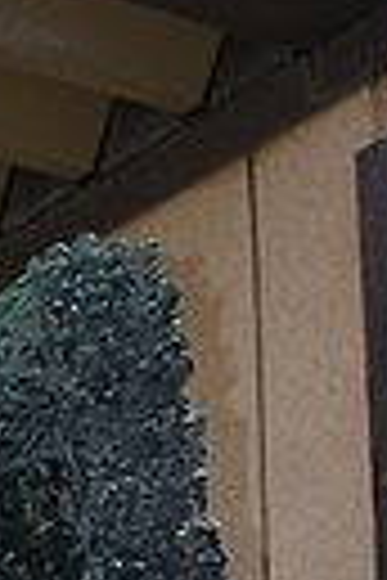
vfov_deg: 11.6
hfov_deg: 8.0
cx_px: -290
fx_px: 2693
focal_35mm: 167
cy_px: 976
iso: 200
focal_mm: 28
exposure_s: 1/180
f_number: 9
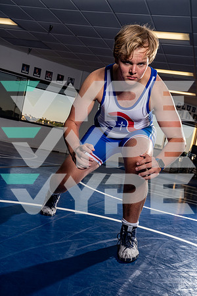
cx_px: 98
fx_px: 304
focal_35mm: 37
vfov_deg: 51.9
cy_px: 148
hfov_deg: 35.9
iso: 200
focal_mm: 37
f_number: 8
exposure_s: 1/250
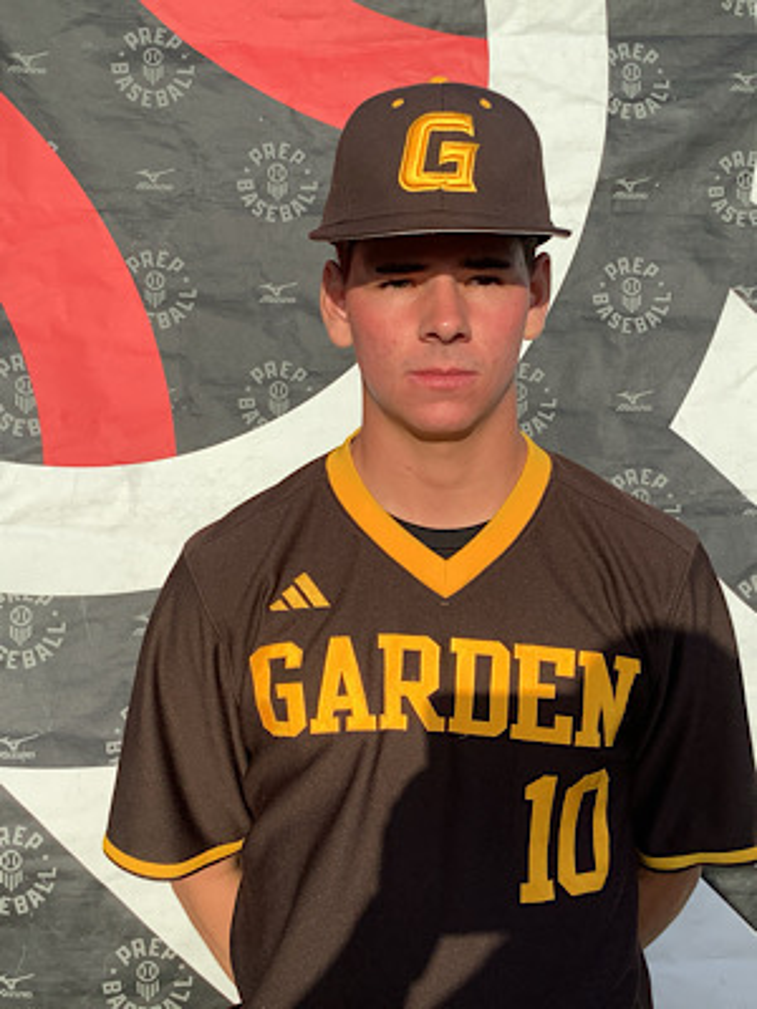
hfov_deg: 45.4
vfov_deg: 58.4
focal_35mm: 31
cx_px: 378
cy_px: 504
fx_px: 904
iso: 25
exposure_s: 1/1235
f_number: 2.4
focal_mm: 3.3
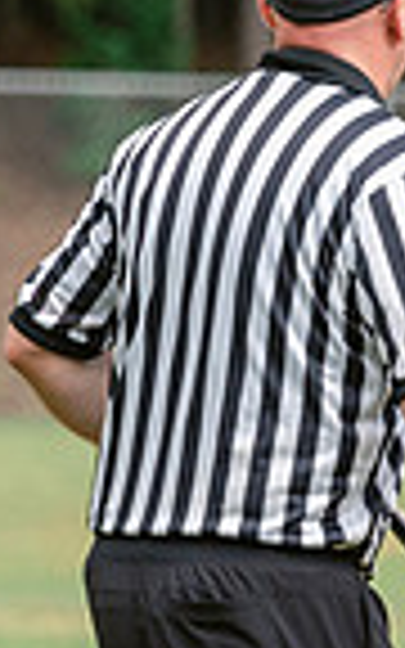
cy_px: 596
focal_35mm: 1270
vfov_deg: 1.7
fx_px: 22428
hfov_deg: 1.0
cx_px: 1645
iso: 250
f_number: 4
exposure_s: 1/1000
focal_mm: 180
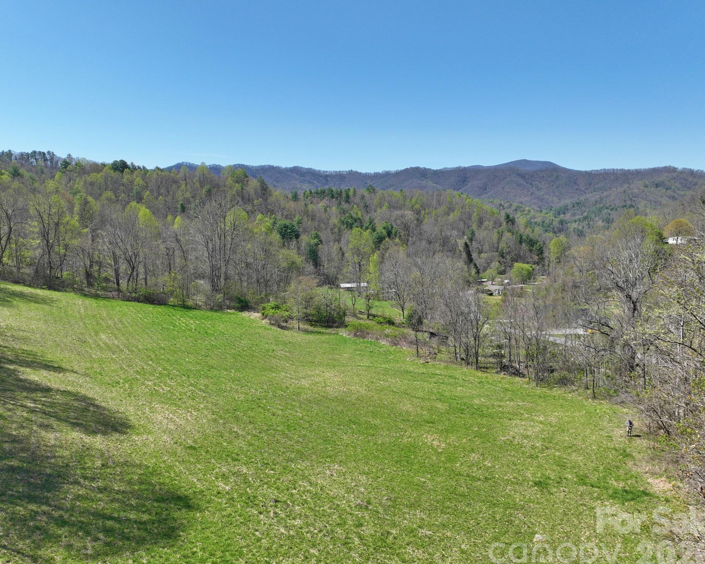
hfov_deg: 65.9
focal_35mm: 26
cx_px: 327
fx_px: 543
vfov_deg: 54.9
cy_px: 288
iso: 100
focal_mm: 12.29
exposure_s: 1/1600
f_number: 2.8
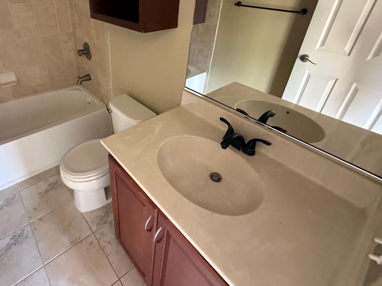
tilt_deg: -30.9
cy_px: 105
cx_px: 139
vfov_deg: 64.9
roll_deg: +0.6
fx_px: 221
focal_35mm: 20
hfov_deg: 79.9
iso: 640
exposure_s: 1/60
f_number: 2.2
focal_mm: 2.22
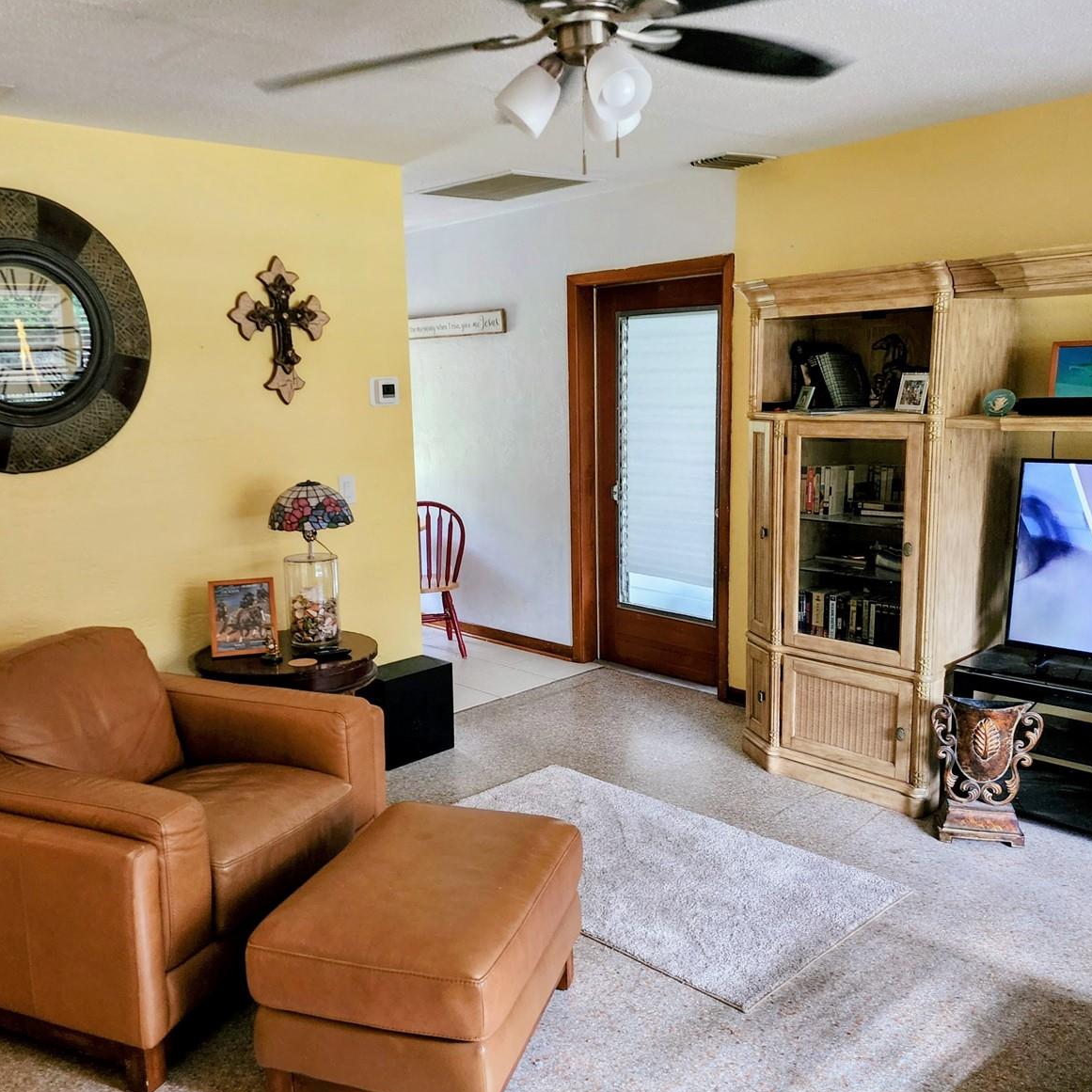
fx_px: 999
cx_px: 480
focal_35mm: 28
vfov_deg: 57.3
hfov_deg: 57.1
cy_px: 547
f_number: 1.8
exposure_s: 1/40
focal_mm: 6.4
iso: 500
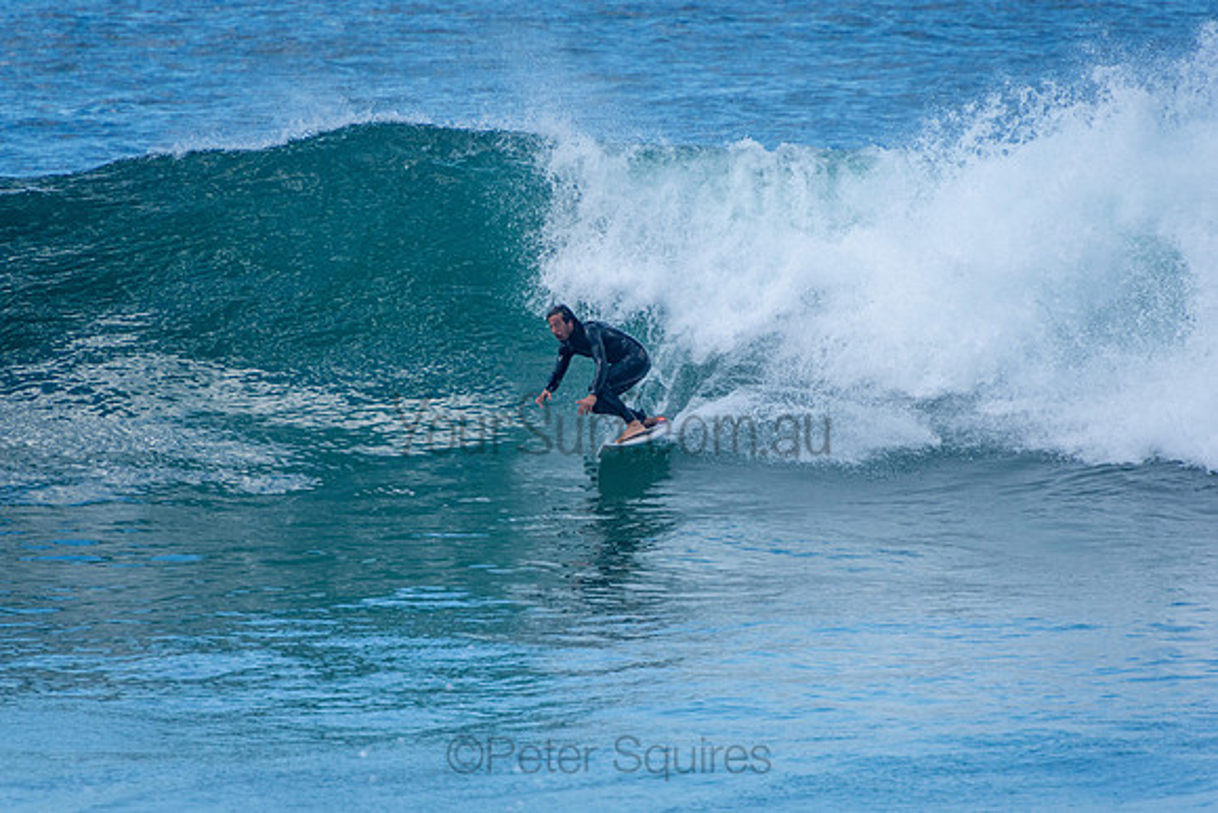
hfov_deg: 3.4
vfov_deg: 2.3
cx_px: 609
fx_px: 20304
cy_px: 406
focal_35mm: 600
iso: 560
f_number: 5.6
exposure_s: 1/2000
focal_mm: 400
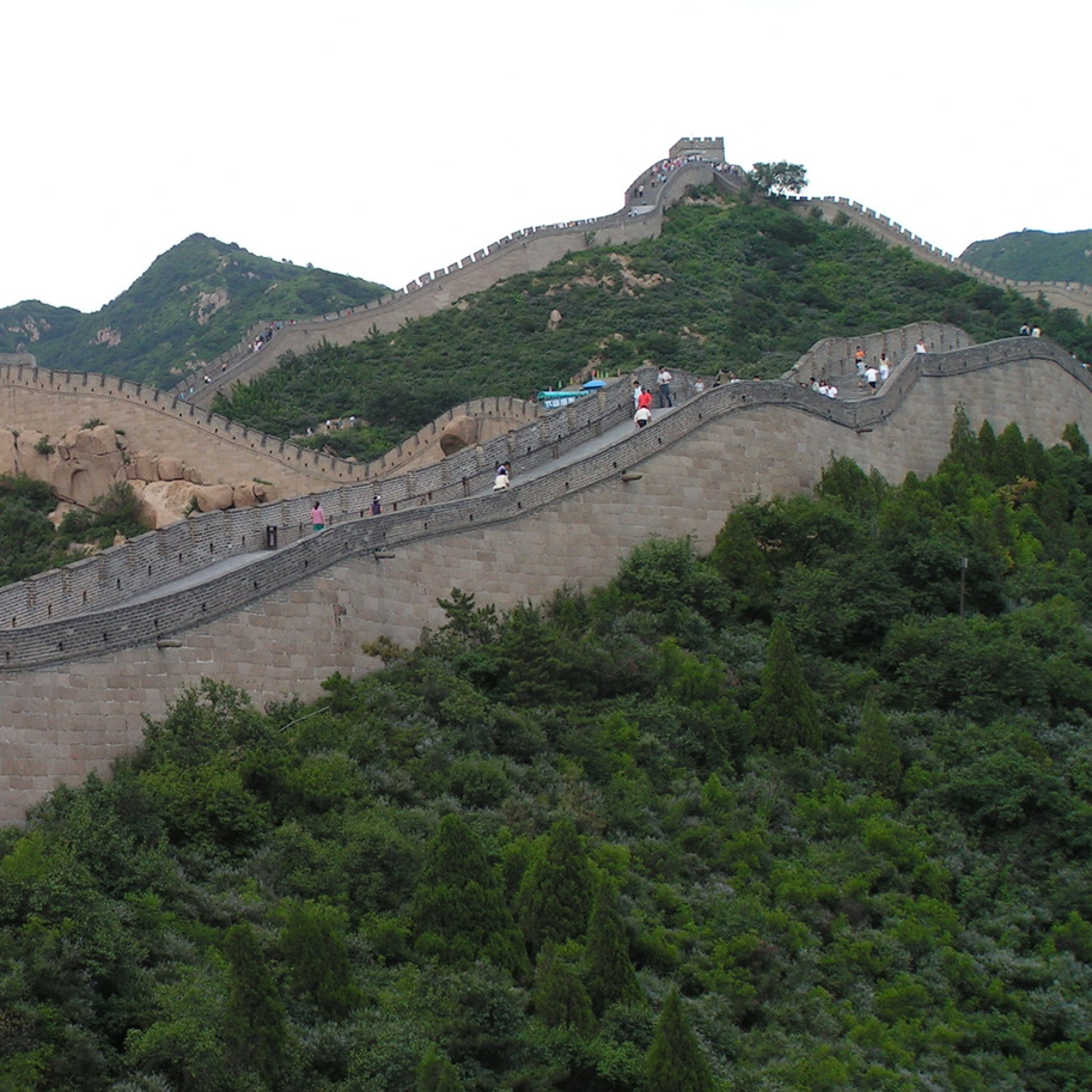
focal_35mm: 106
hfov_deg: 16.3
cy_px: 584
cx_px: 257
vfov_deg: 16.4
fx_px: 3783
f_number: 4.5
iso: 50
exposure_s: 1/160
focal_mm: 12.7
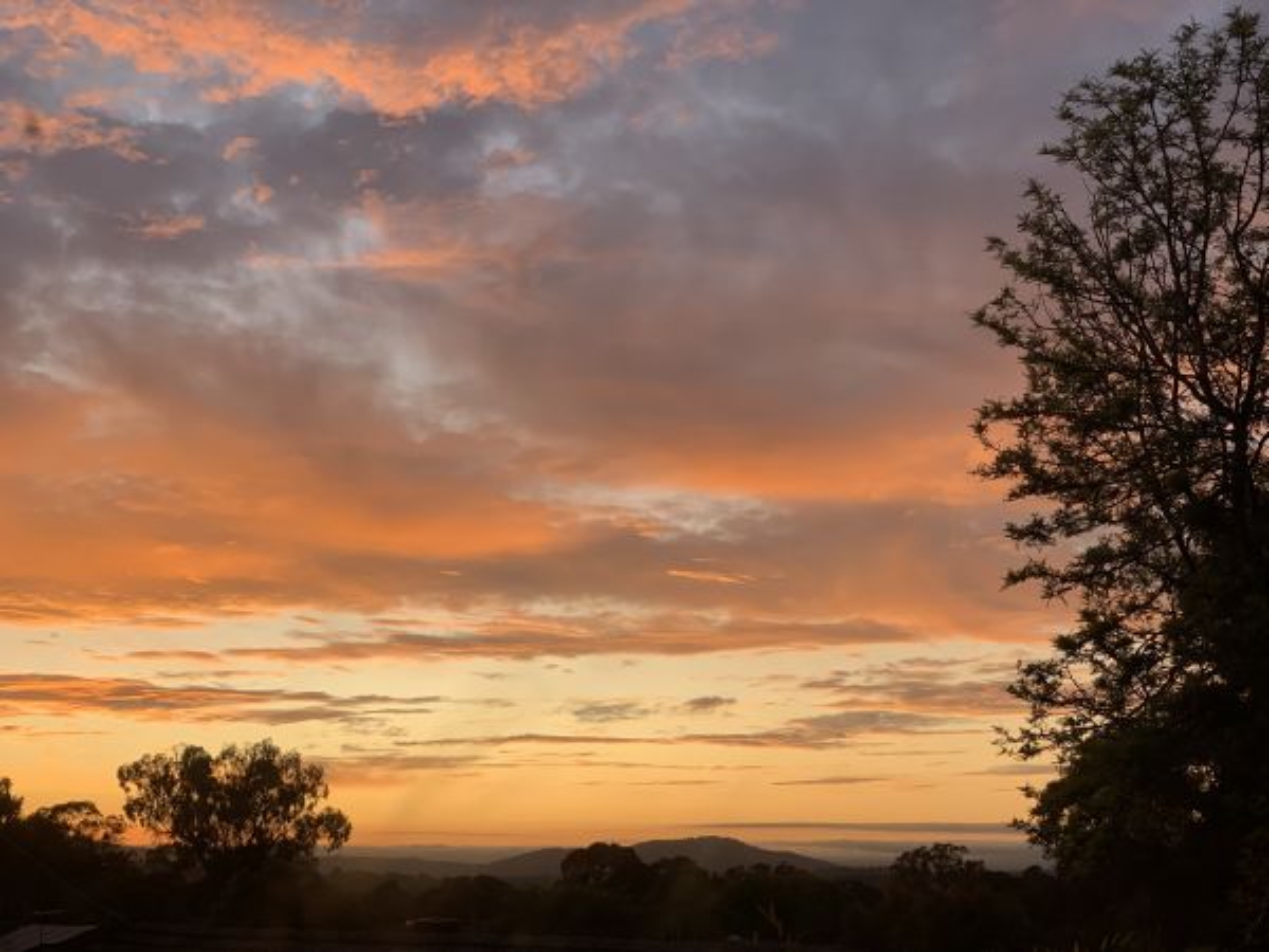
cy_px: 476
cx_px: 634
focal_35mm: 52
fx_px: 1906
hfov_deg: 36.8
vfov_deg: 28.0
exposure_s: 1/142
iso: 16
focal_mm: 6
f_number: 2.4
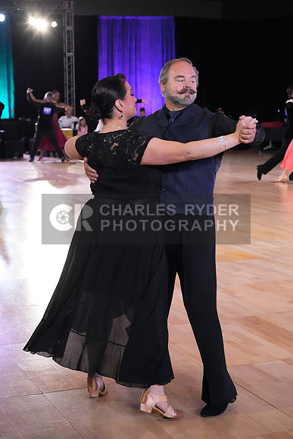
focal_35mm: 70
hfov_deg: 19.5
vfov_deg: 28.8
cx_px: 146
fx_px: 854
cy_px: 220
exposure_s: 1/400
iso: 16000
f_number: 6.3
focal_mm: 70
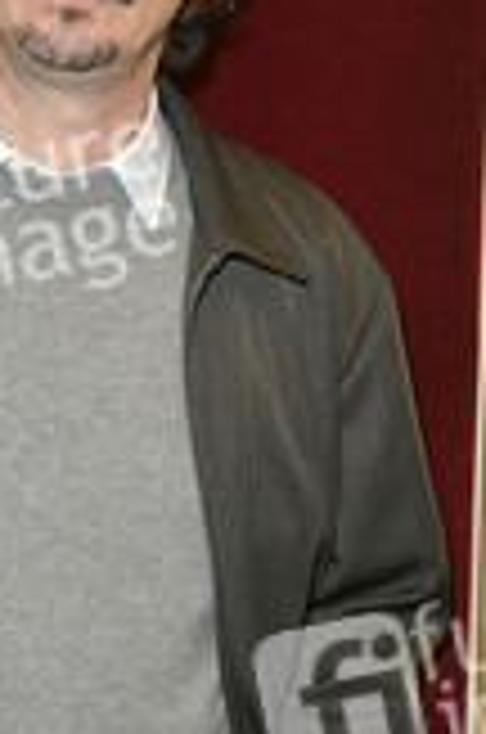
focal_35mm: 103
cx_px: 76
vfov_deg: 19.8
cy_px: 455
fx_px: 2095
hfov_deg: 13.2
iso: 2500
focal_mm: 42
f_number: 5.6
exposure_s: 1/160
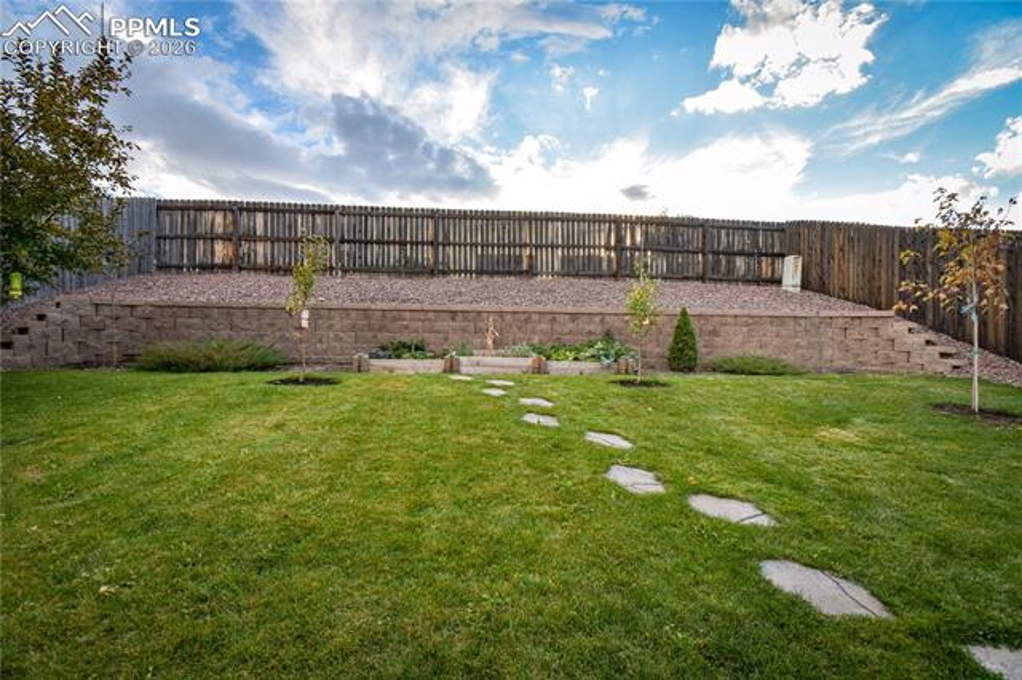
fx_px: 426
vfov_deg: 77.3
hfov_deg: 100.4
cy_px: 340
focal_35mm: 15
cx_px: 511
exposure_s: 1/250
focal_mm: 10
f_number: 8
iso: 320
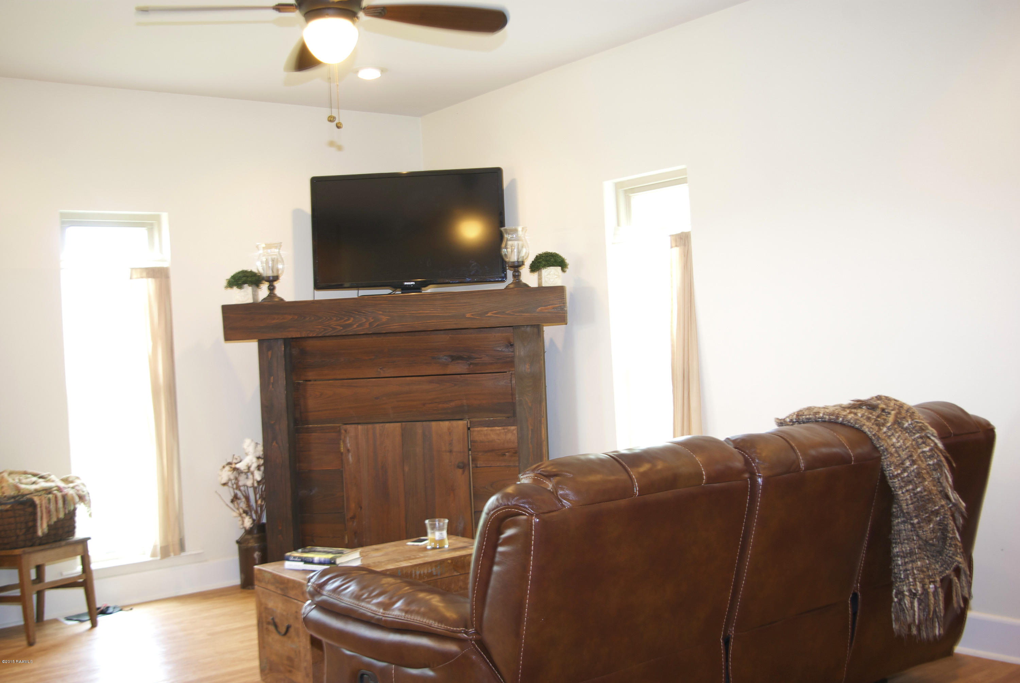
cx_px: 510
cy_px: 342
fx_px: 1021
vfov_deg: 37.0
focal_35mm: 36
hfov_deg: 53.1
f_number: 4
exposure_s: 1/4
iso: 200
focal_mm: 24
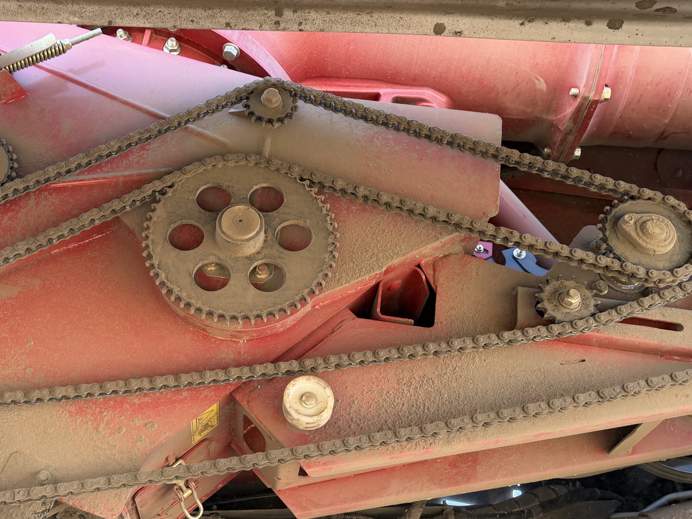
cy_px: 301
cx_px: 191
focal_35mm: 44
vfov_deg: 32.8
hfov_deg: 41.9
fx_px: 880
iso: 80
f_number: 1.78
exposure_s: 1/171
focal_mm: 6.76
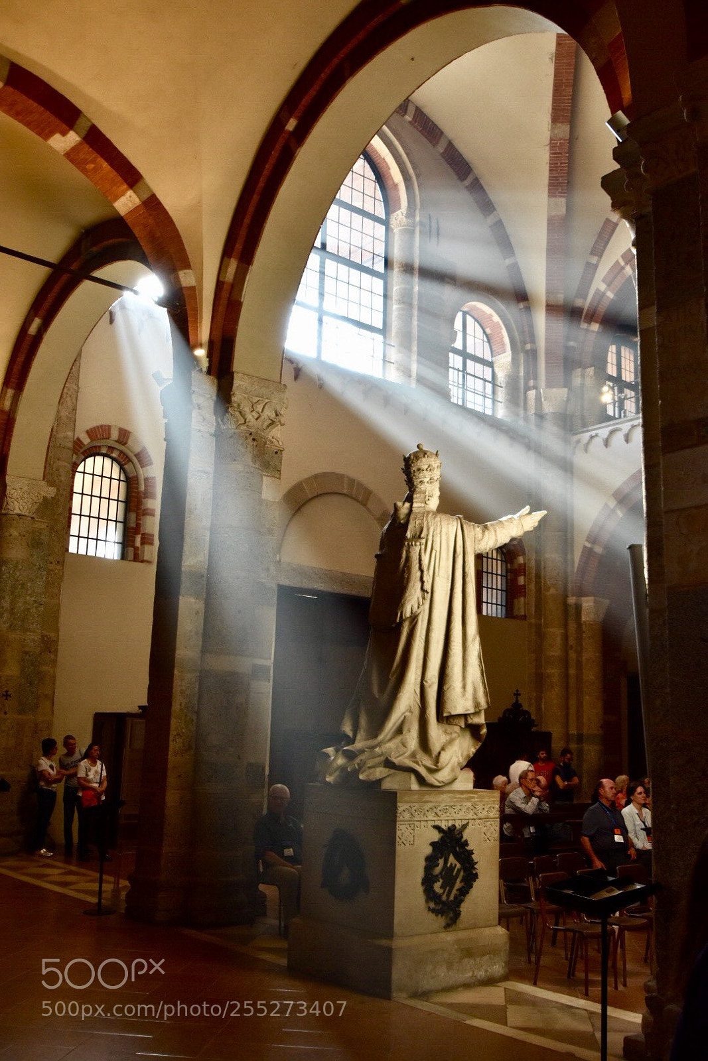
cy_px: 530
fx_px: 1062
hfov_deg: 36.9
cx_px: 354
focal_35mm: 36
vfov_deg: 53.1
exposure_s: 1/80
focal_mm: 24
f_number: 6.3
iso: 1000
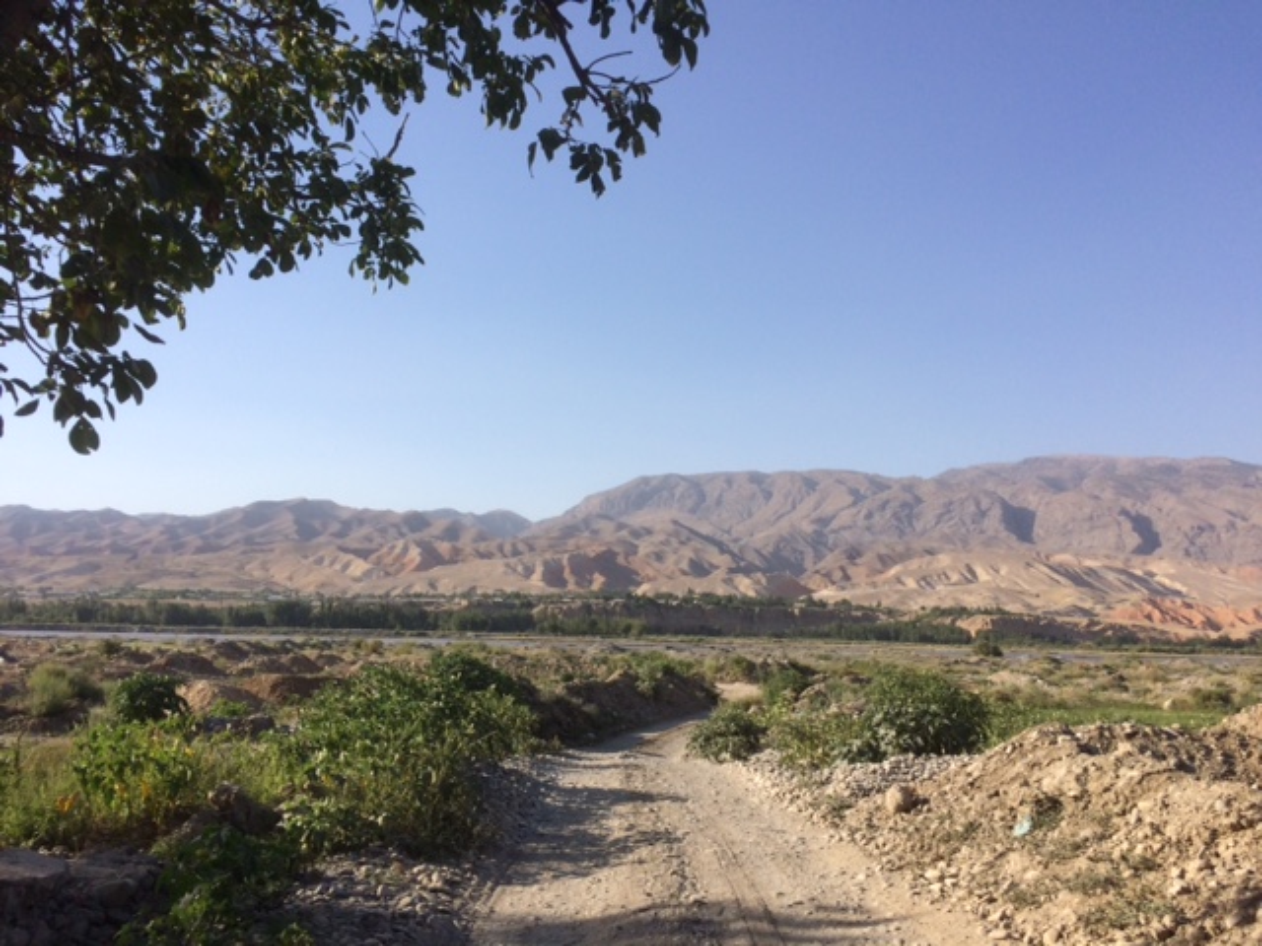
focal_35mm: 29
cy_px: 473
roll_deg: -1.6
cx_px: 631
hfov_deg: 61.7
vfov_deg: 48.2
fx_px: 1057
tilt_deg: +6.9
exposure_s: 1/2160
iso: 32
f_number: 2.2
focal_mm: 4.15
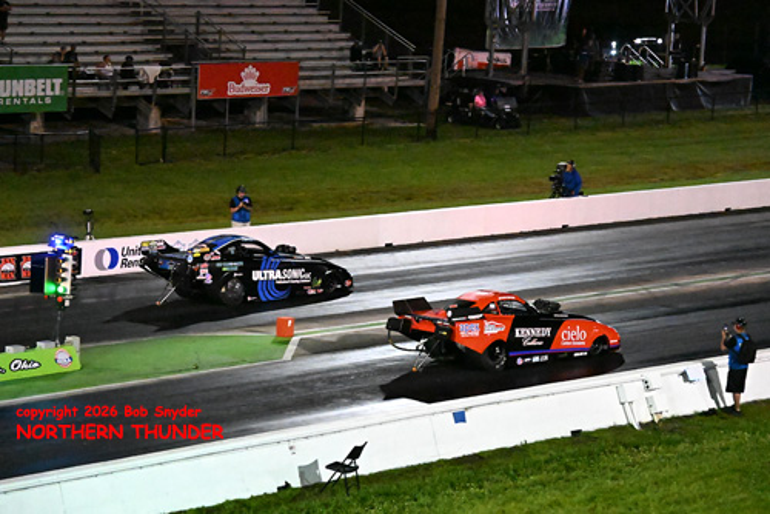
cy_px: 257
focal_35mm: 120
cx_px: 385
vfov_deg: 11.4
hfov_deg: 17.1
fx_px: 2568
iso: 22800
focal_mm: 80
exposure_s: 1/800
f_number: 4
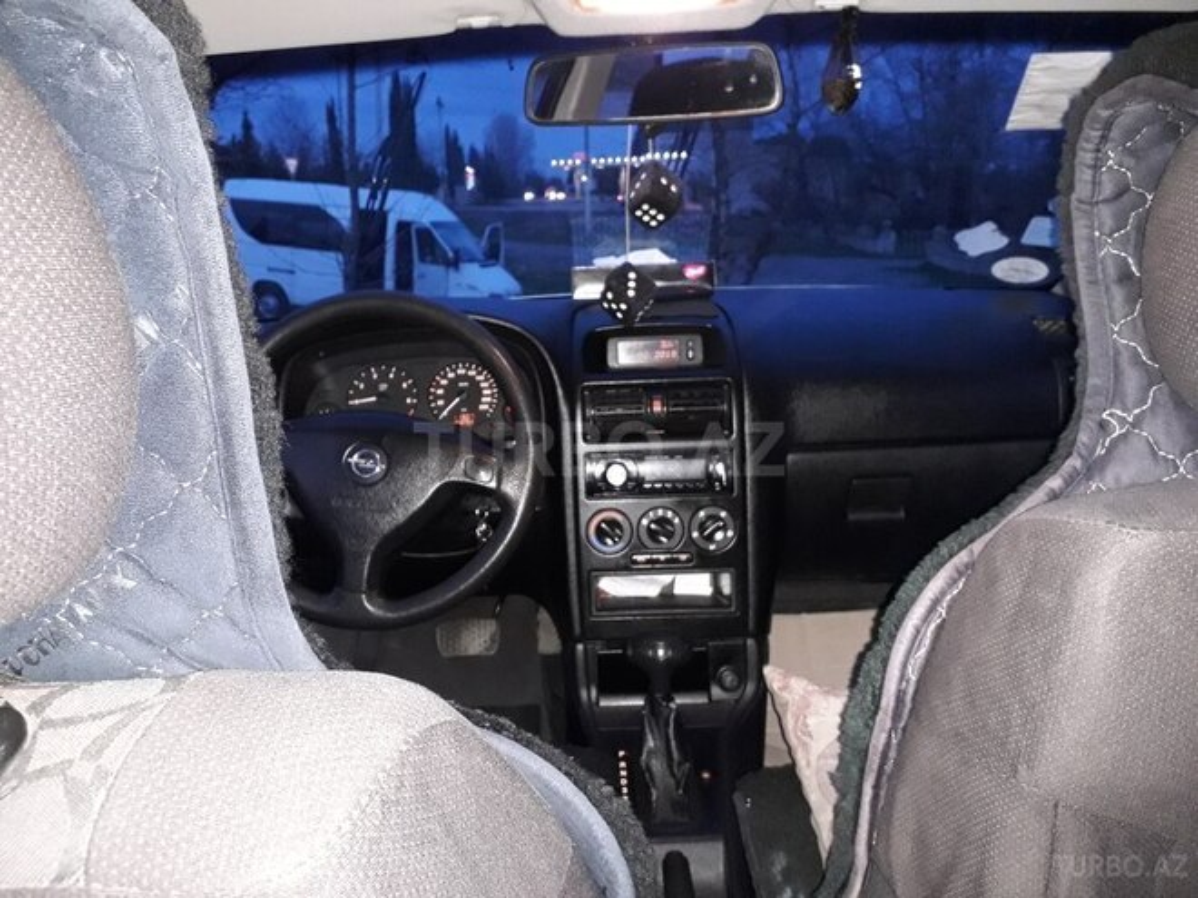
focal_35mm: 27
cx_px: 599
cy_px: 449
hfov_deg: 65.3
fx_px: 934
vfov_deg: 51.4
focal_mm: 3.6
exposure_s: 1/25
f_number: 1.9
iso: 320
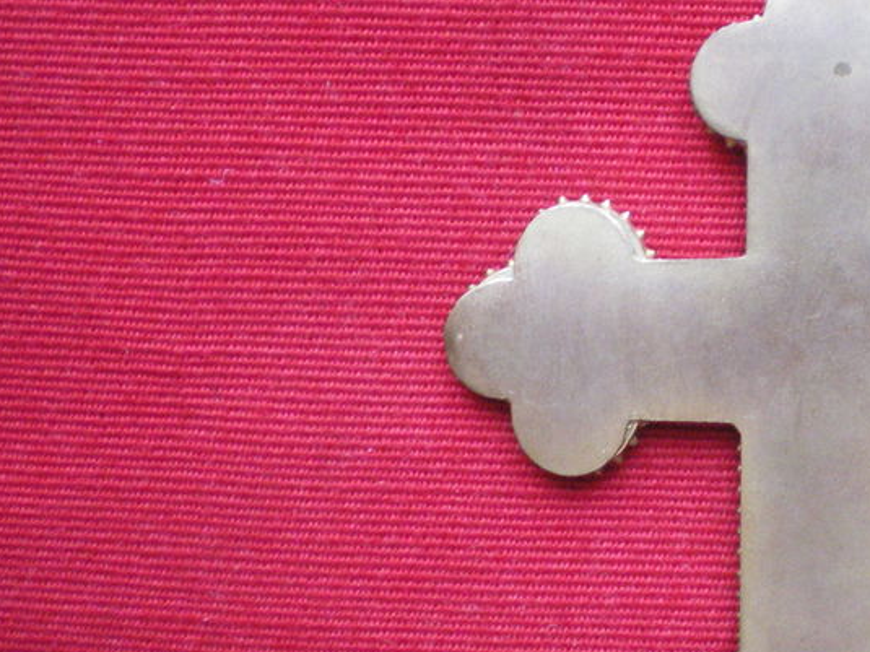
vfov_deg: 20.6
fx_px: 1784
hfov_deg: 26.7
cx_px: 729
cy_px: 467
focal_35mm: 71
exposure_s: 1/40
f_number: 3.1
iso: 400
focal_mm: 6.3
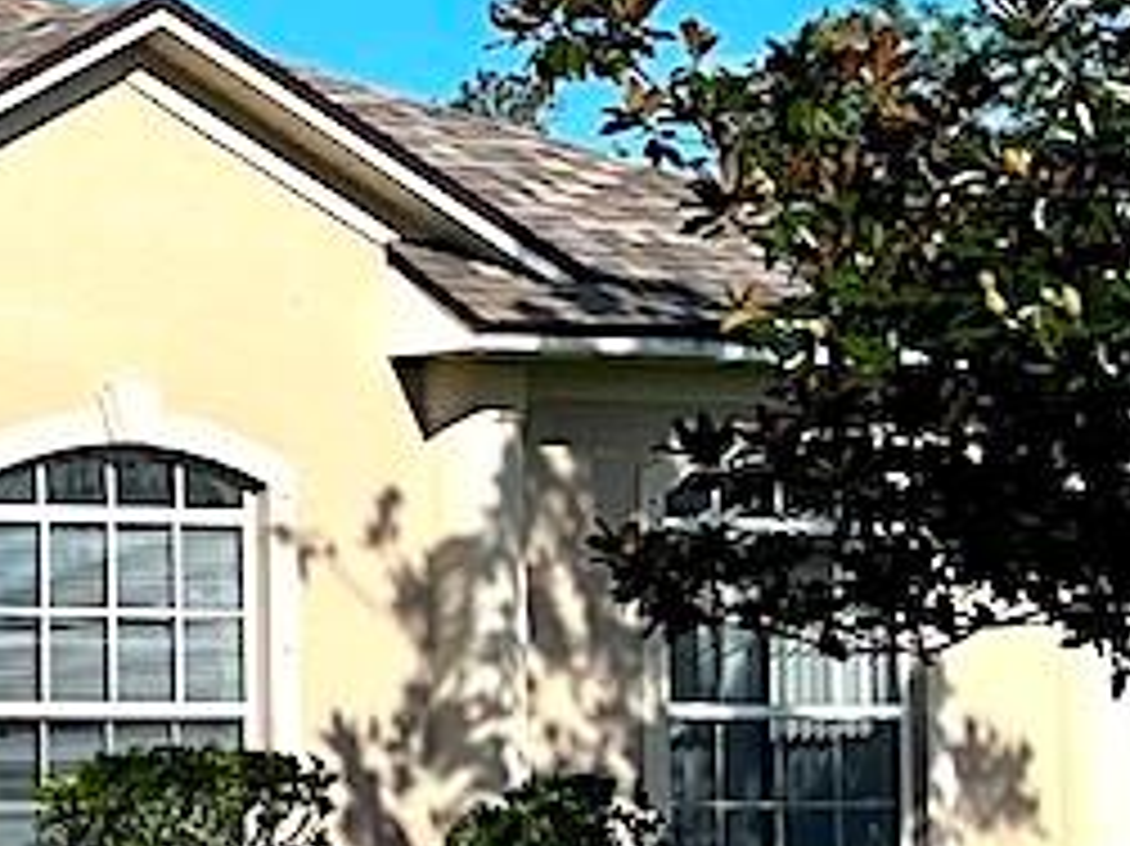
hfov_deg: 11.1
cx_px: -941
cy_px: 428
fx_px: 5416
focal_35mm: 166
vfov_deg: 8.9
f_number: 1.5
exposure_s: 1/7463
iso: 50
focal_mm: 5.7
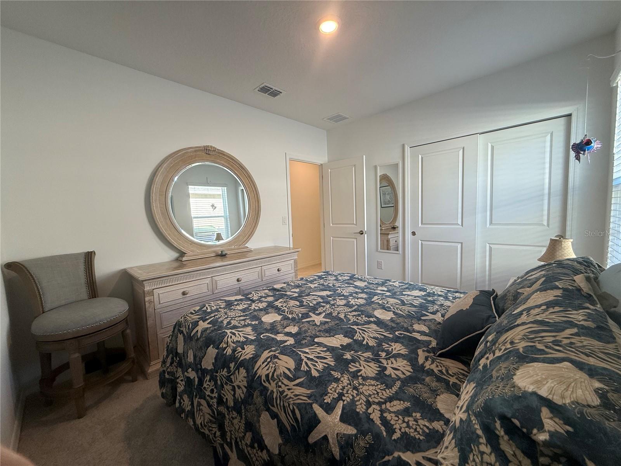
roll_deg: +2.4
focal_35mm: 14
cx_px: 310
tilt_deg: -4.3
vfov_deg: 85.7
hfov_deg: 102.1
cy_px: 233
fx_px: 251
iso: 200
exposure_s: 1/120
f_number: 2.2
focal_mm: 2.22
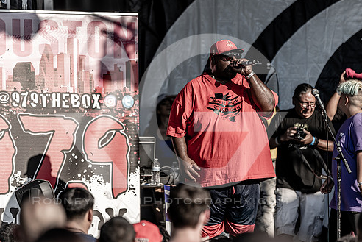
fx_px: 2627
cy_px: 100
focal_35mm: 261
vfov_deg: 5.3
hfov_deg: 7.9
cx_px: 183
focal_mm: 200
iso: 100
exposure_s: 1/1250
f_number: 2.8
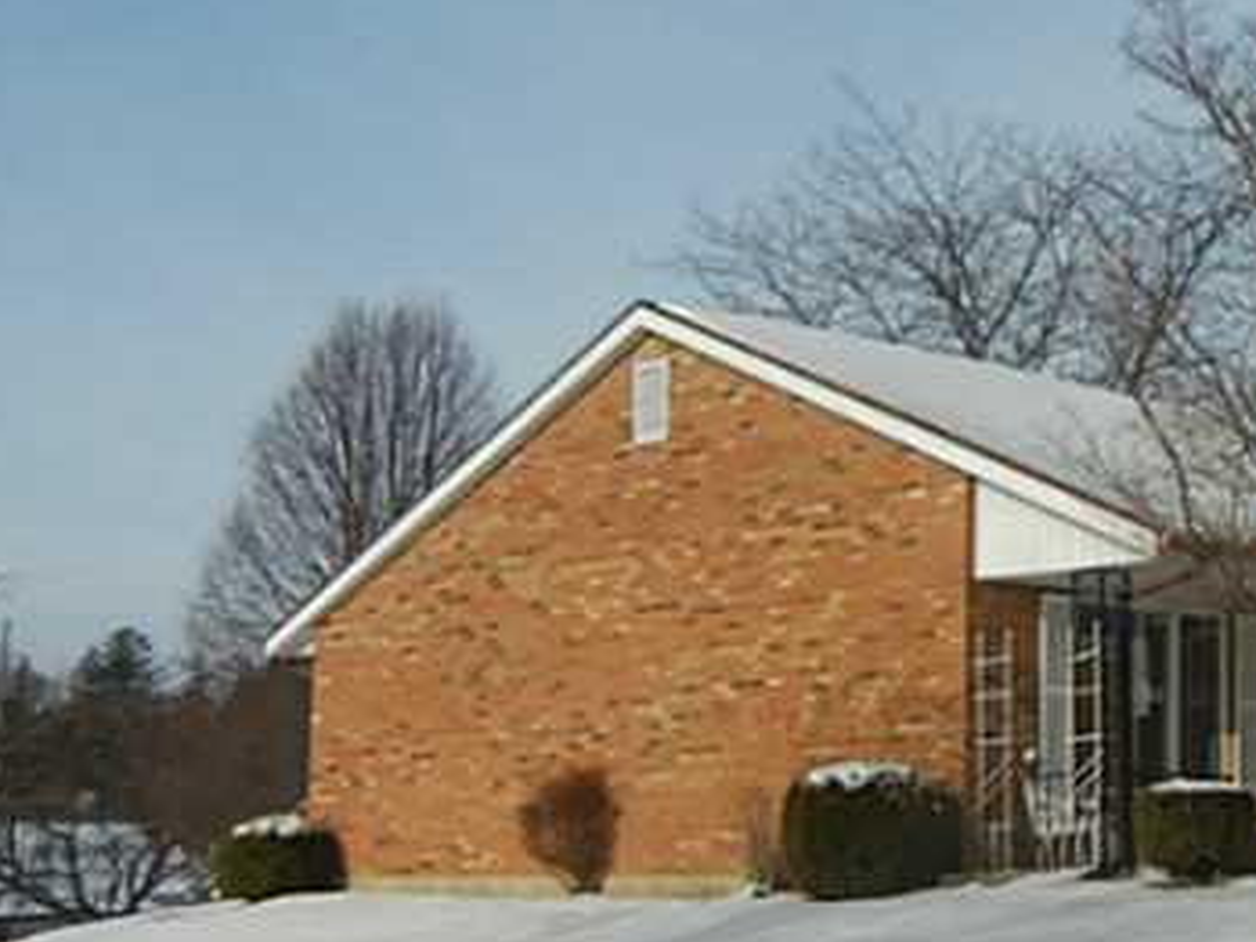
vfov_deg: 21.3
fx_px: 2504
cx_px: 1307
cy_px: 541
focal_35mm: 69
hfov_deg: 26.4
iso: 160
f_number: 7
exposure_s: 1/654
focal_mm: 5.4
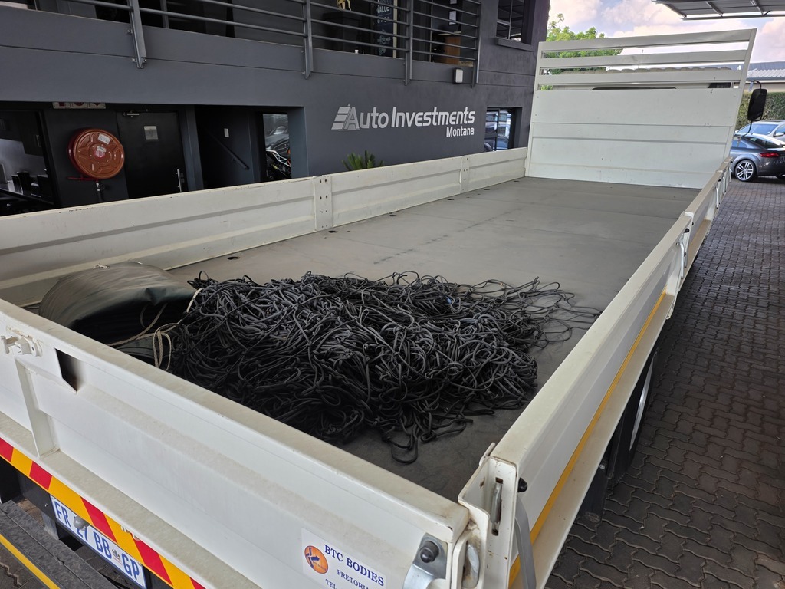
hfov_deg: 73.9
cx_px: 392
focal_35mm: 23
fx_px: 522
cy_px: 294
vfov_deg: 58.9
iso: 32
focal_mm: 6.25
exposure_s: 1/180
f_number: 1.7
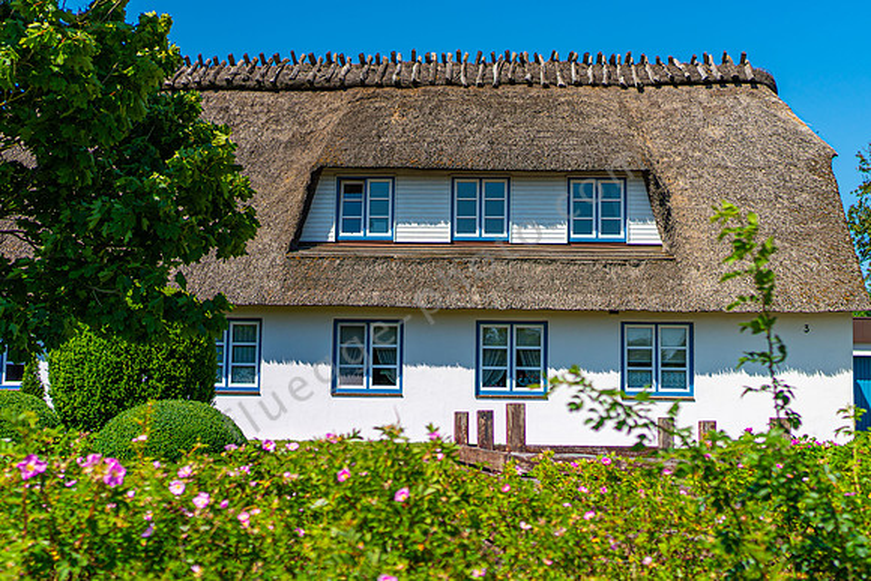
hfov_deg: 38.2
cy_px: 290
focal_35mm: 52
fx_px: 1258
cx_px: 436
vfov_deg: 26.0
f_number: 1.8
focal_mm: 35
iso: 100
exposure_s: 1/8000
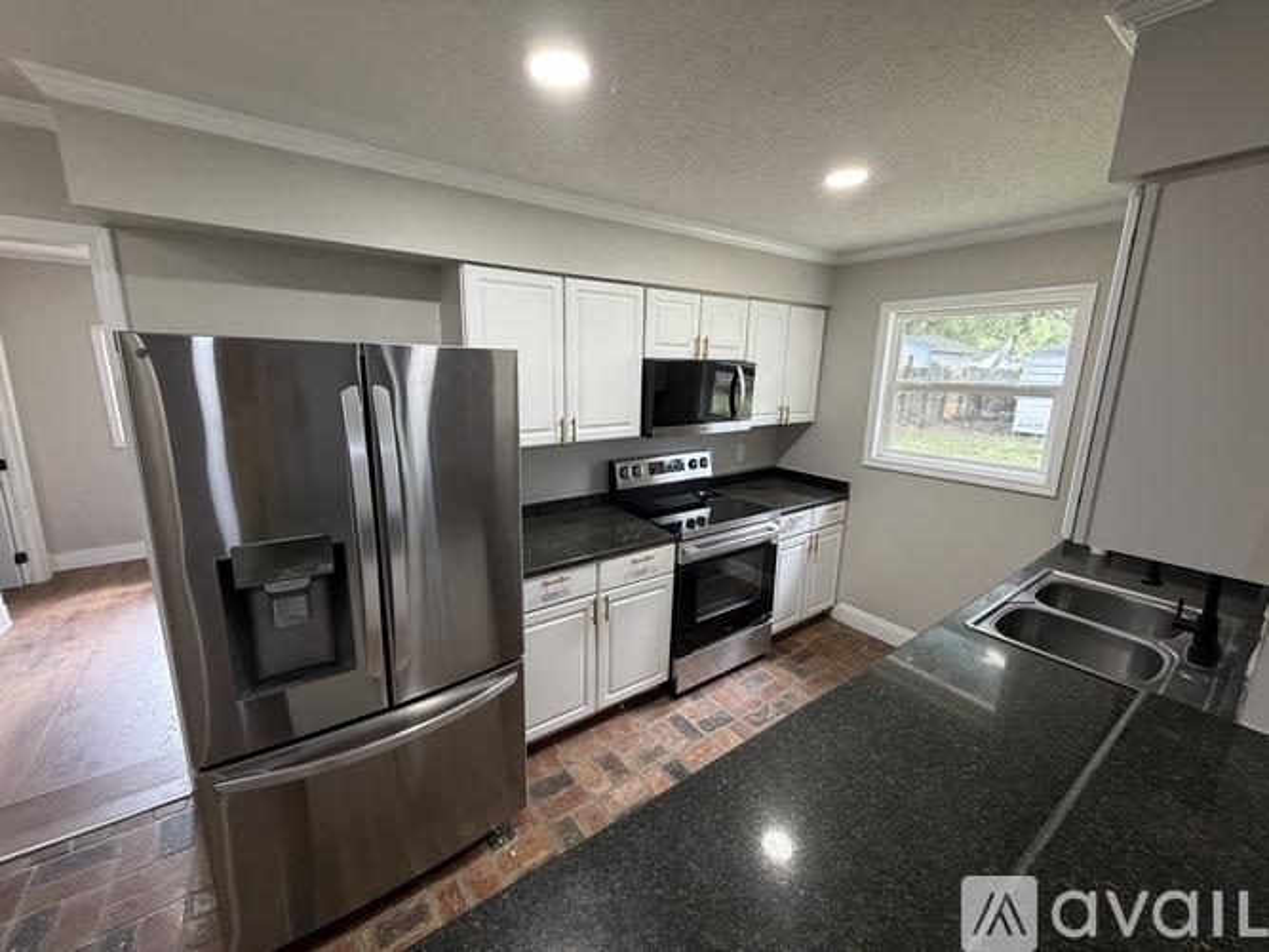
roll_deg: -1.4
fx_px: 513
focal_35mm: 14
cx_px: 634
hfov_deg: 102.1
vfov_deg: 85.7
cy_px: 476
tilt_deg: -13.0
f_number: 2.2
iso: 320
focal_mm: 2.22
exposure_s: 1/87
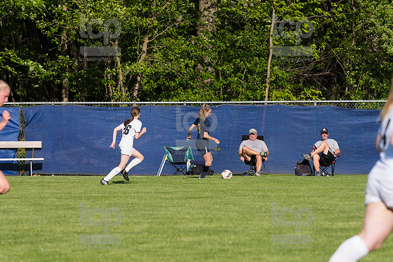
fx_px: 3273
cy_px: 131
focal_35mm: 300
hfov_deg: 6.9
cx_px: 196
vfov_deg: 4.6
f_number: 5.6
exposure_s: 1/1600
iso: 250
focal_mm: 200
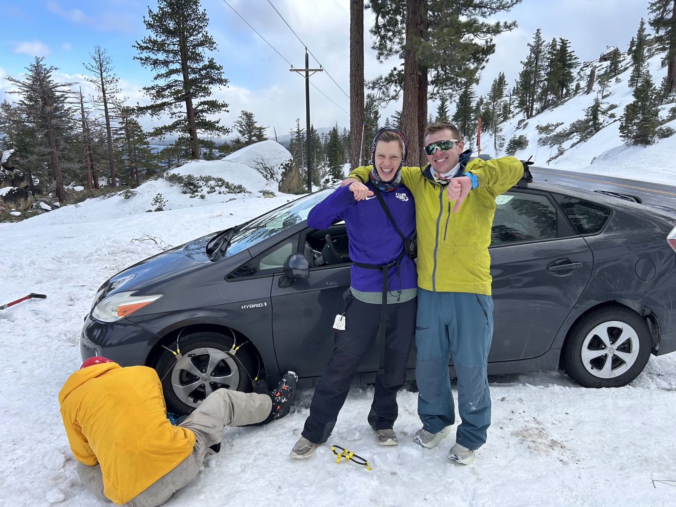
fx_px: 508
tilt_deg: -17.5
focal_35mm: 26
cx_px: 338
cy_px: 254
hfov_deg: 67.3
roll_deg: -0.8
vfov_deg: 53.1
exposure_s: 1/1724
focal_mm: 5.7
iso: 50
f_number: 1.5
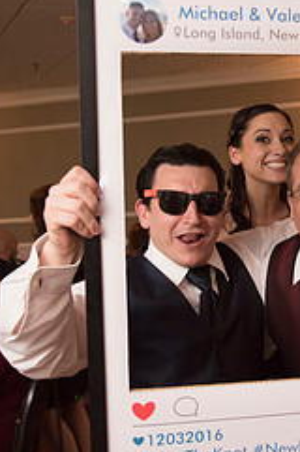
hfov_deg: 22.8
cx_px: 266
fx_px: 727
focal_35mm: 58
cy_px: 218
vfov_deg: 34.5
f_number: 4
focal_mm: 31
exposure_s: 1/200
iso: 2000
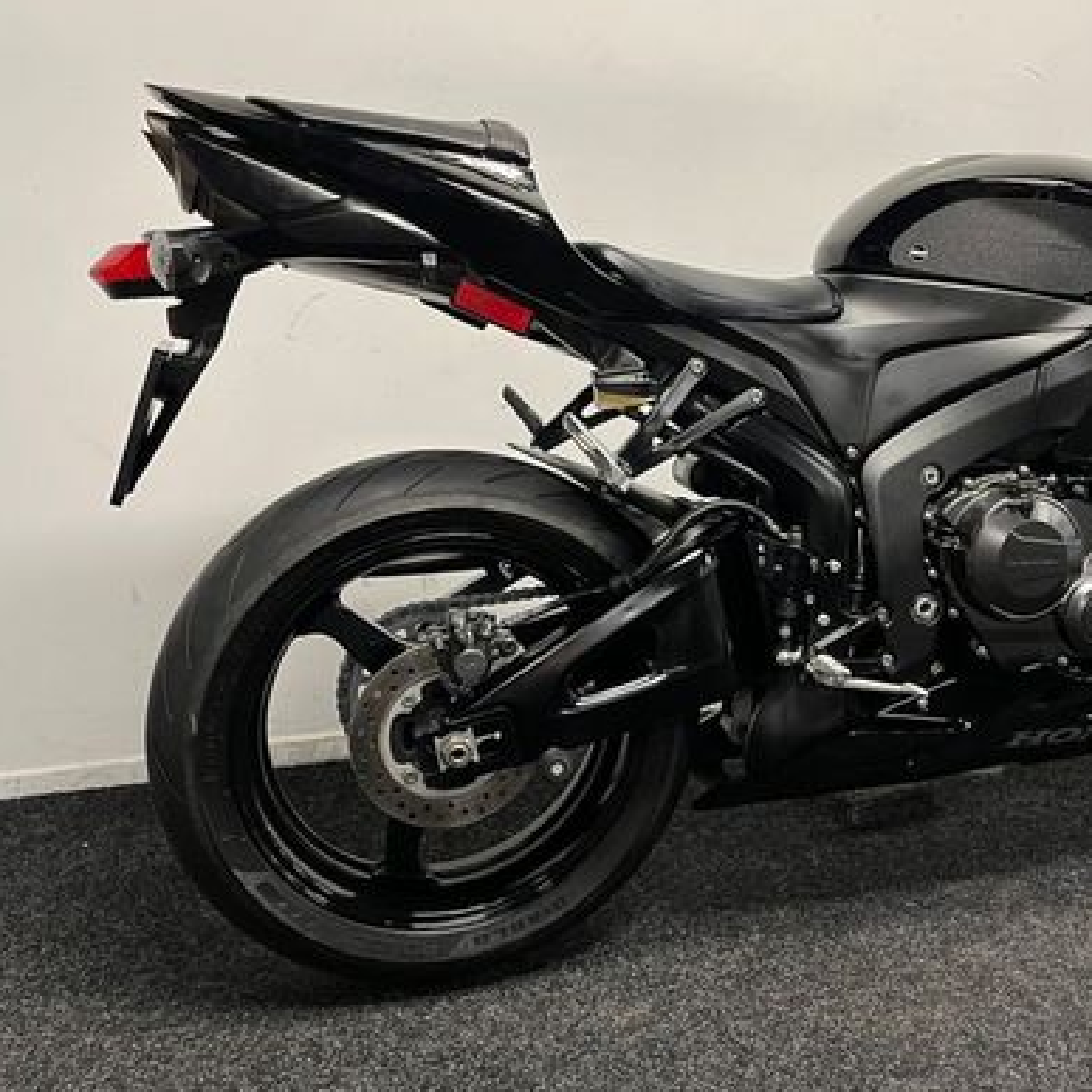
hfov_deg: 43.0
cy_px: 466
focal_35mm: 38
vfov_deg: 43.7
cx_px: 765
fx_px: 1356
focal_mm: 5.1
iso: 125
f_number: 1.6
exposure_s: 1/50
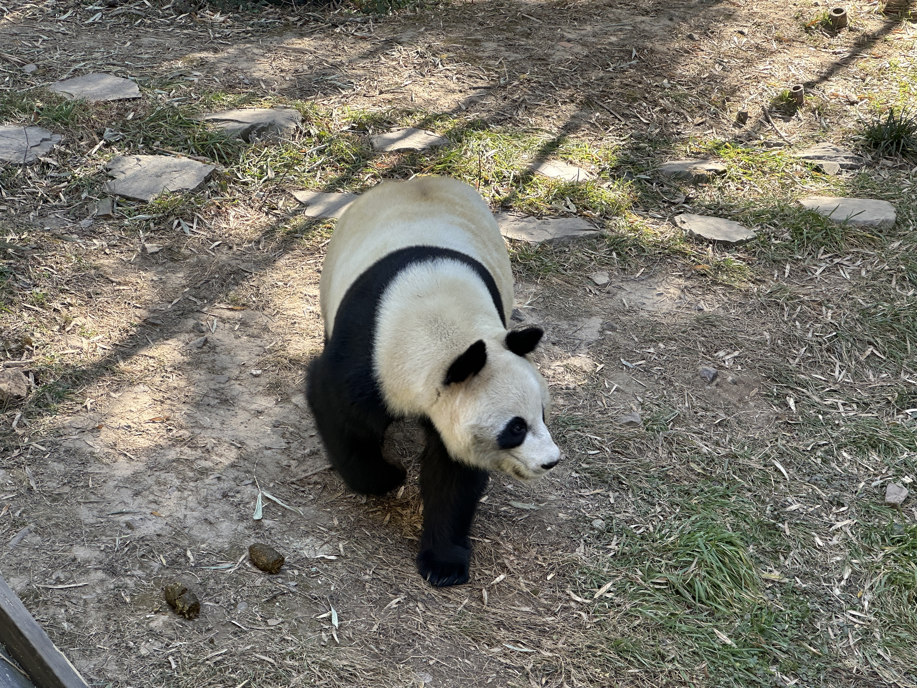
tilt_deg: -23.7
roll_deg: +1.7
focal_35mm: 77
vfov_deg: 19.1
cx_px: 458
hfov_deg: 25.3
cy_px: 344
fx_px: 2040
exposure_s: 1/99
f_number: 2.8
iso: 64
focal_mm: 9
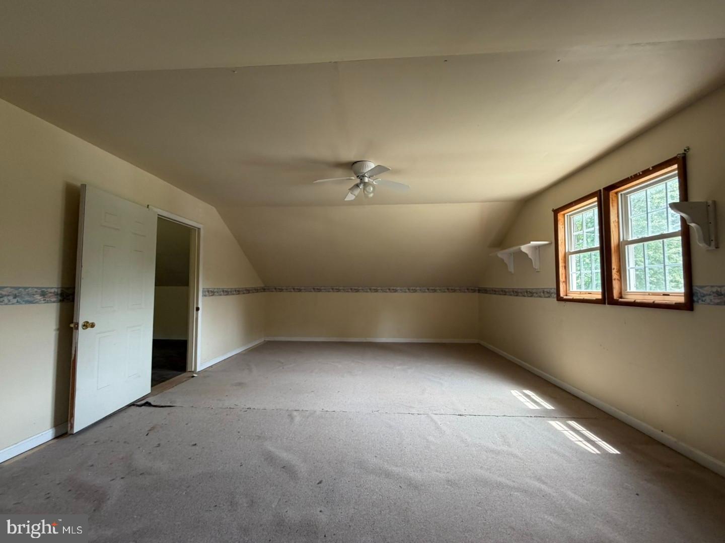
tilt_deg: +2.4
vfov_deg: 85.7
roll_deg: -0.1
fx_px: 293
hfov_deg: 102.1
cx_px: 362
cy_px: 272
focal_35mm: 14
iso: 160
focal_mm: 2.22
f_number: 2.2
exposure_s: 1/121
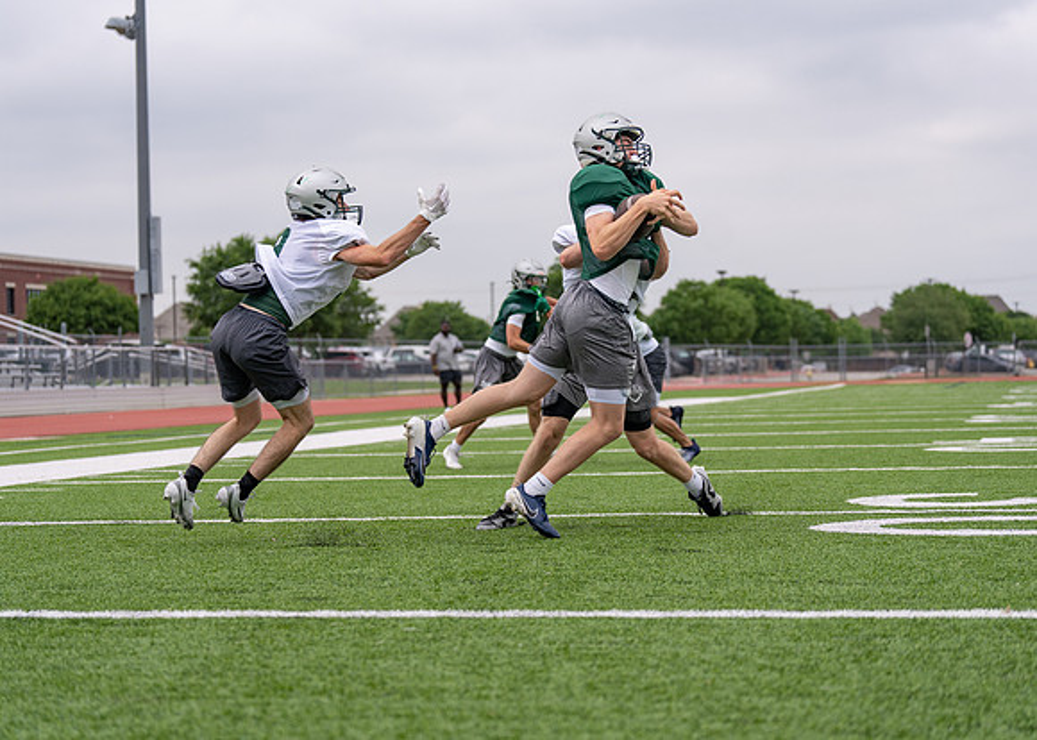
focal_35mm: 75
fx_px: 2194
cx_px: 518
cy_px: 370
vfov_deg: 19.1
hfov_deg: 26.6
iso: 160
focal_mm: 70
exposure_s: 1/2500
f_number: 2.8
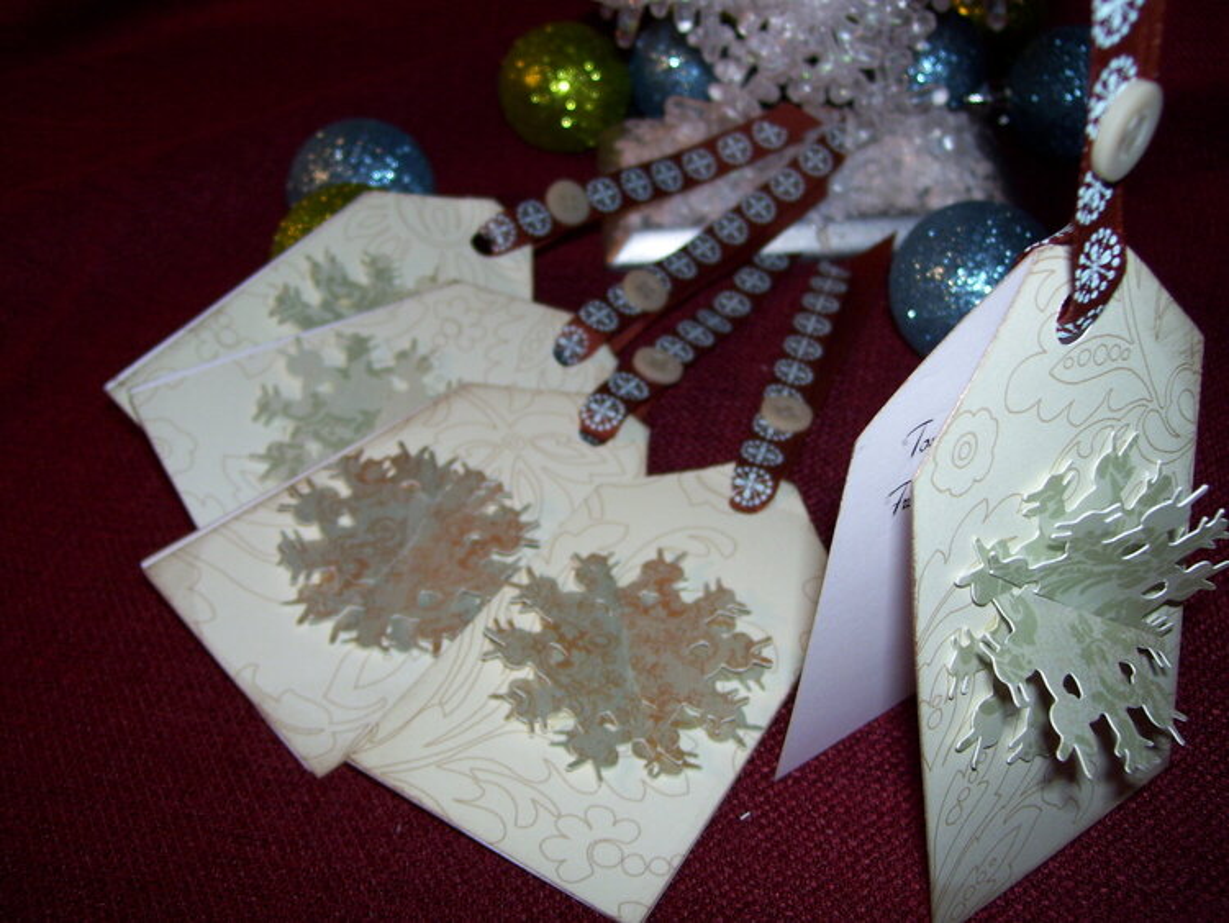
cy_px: 462
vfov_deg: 39.7
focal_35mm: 36
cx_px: 614
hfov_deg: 51.3
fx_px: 1279
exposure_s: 1/60
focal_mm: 6
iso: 80
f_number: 2.7
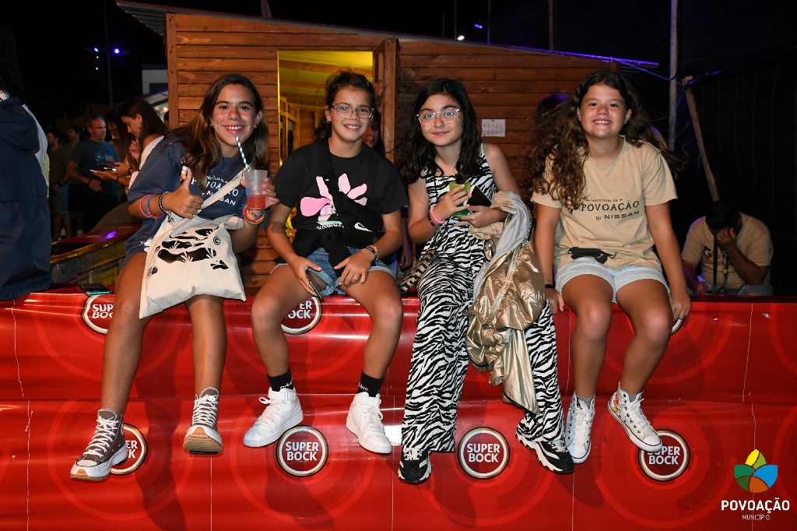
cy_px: 266
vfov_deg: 35.9
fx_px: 819
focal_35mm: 37
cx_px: 398
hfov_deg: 51.9
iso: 3200
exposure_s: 1/60
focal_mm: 25
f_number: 5
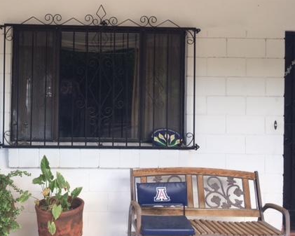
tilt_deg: +2.1
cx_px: 84
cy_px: 87
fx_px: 376
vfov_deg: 34.7
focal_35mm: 43
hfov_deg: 41.9
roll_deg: -1.3
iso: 32
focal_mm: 4.15
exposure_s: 1/250
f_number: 2.2
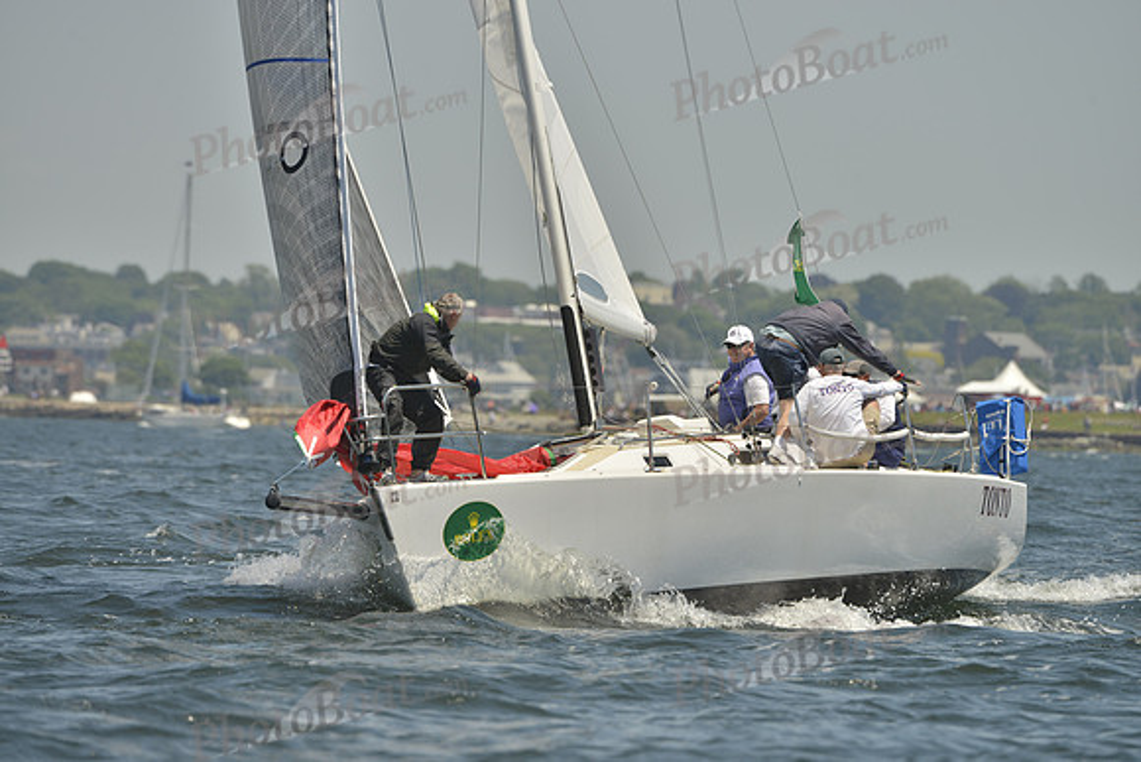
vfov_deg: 3.4
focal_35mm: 400
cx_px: 570
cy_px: 381
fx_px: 12680
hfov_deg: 5.2
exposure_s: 1/1250
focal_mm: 400
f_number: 8
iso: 280
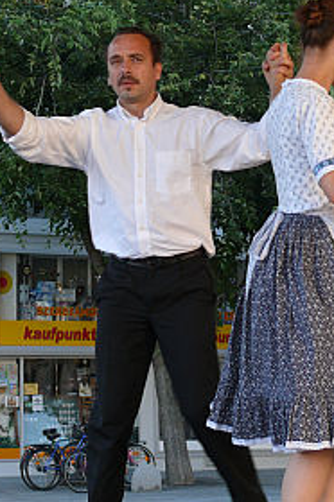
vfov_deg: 14.3
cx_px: 205
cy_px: 208
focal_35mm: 144
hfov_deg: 9.5
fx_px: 2009
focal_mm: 18.2
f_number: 4
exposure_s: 1/100
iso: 100
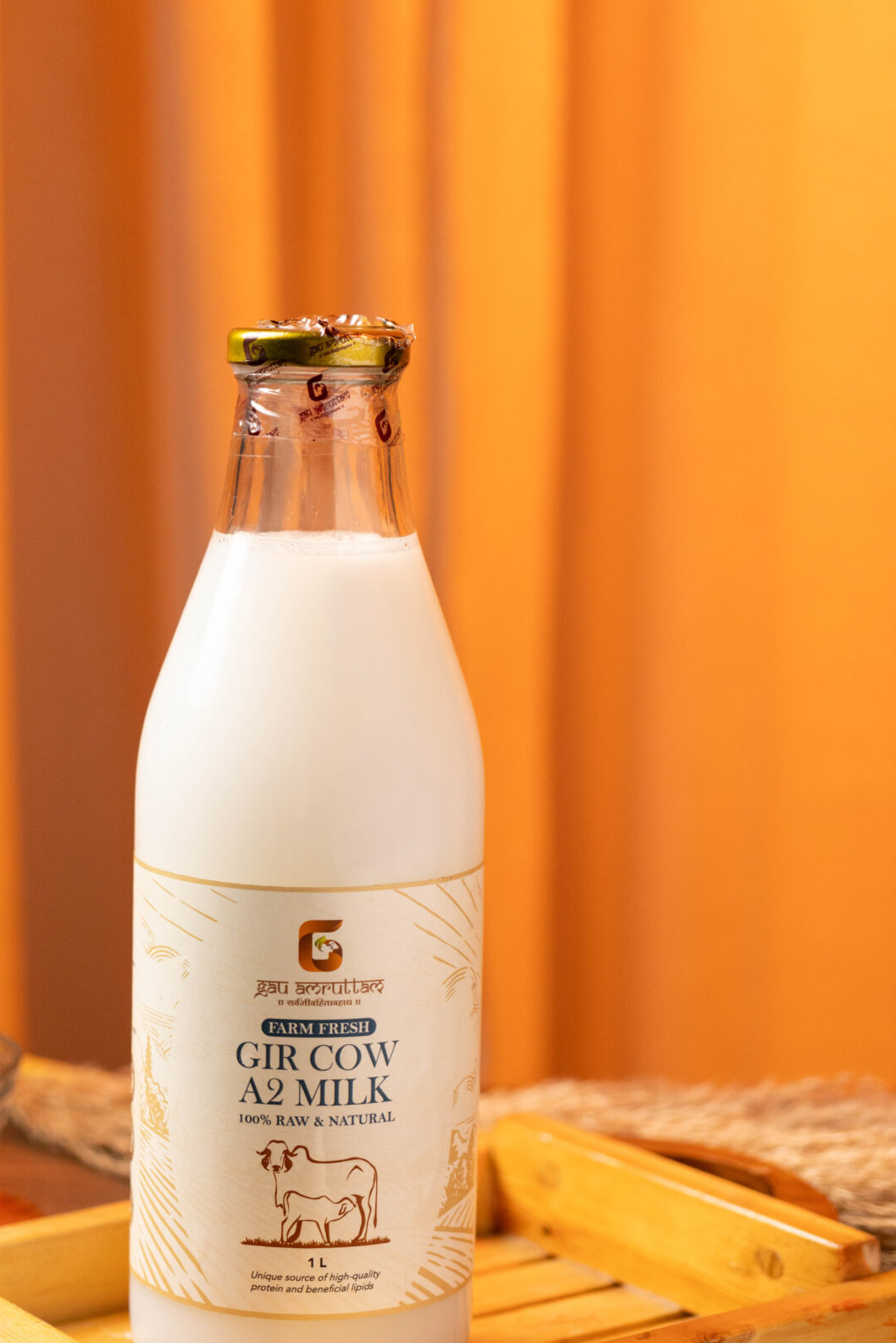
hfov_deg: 17.1
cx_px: 363
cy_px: 645
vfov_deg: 25.4
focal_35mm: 80
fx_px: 2986
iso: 800
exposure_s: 1/250
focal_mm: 50
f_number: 2.8
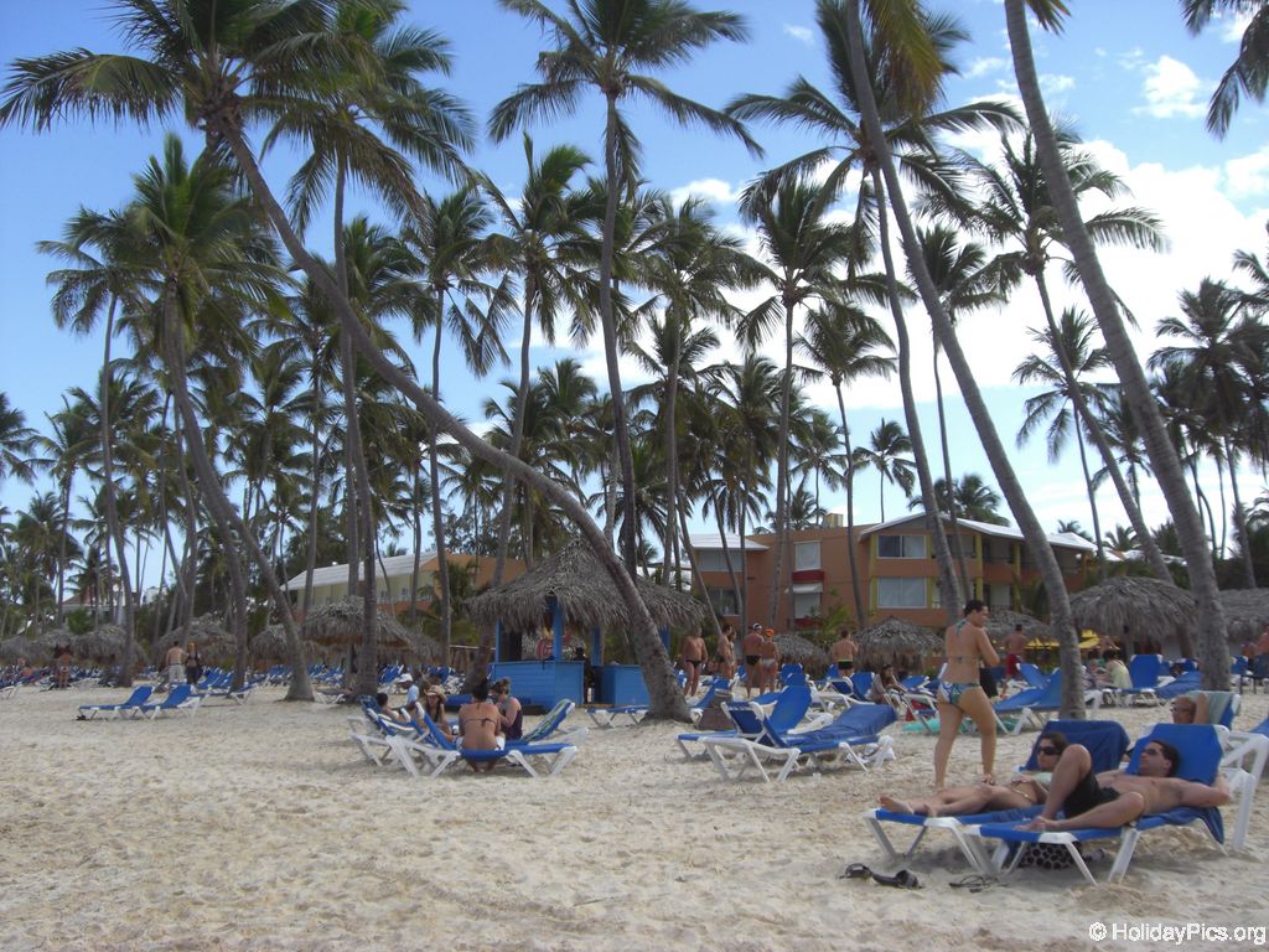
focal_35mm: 38
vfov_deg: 37.7
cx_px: 634
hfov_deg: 49.0
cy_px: 476
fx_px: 1393
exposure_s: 1/640
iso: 64
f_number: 2.7
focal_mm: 6.2
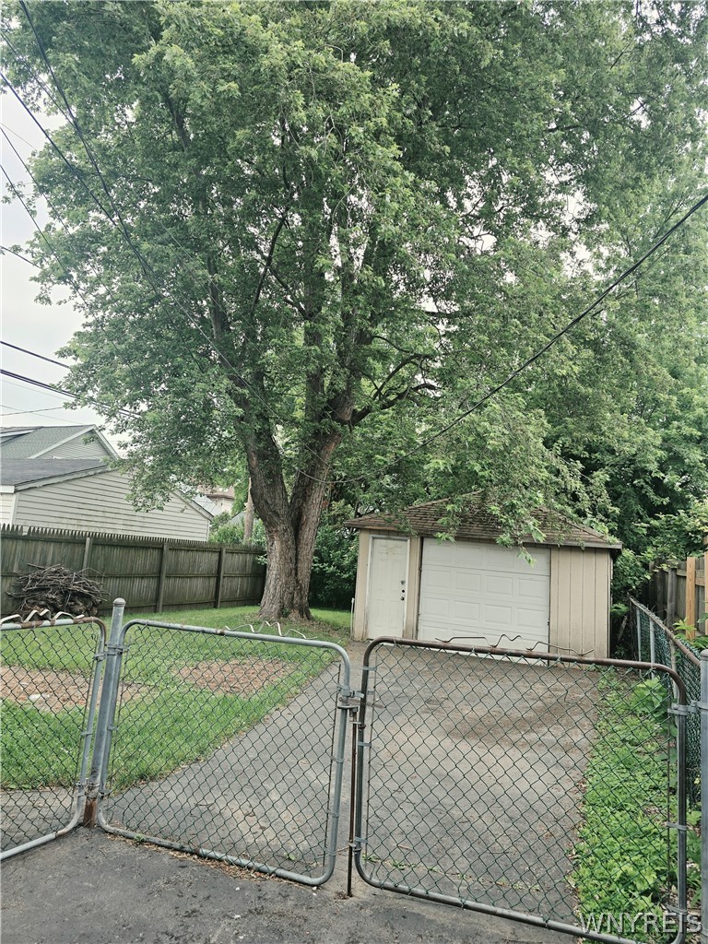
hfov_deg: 58.9
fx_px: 627
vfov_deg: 73.9
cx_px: 354
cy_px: 472
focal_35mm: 23
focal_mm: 6.3
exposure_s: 1/233
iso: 12
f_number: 1.7
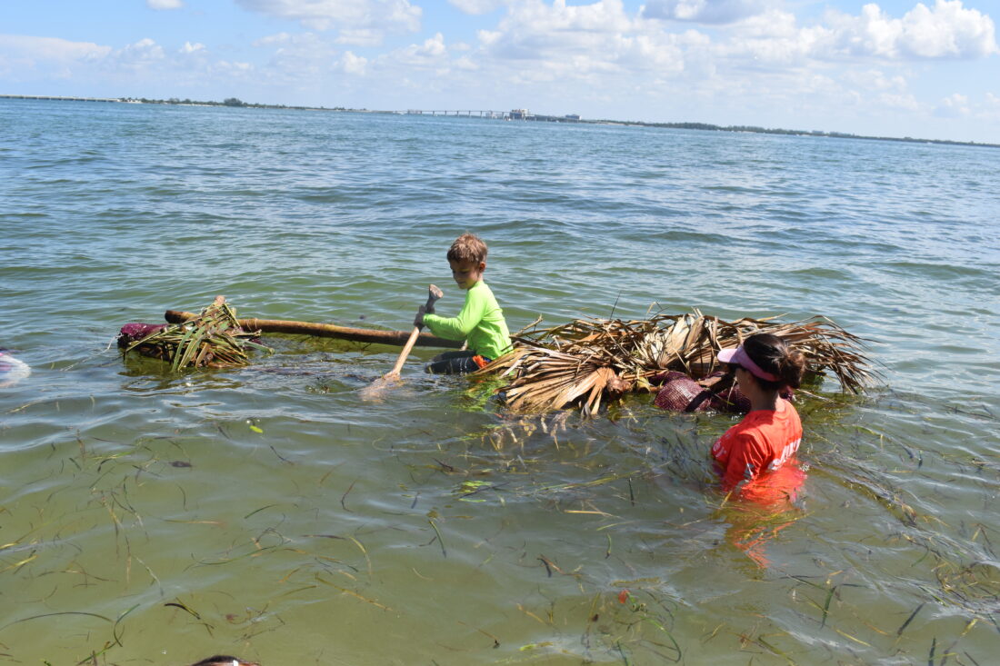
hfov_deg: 53.1
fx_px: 1000
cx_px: 500
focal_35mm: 36
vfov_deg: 36.9
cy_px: 333
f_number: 9
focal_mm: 24
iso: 200
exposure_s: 1/320
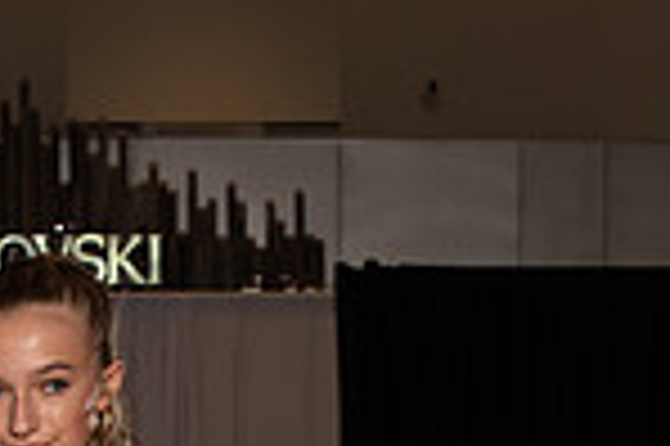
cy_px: 1000
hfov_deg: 9.1
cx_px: 137
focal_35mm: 227
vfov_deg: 5.8
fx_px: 4220
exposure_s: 1/250
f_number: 9
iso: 800
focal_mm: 75
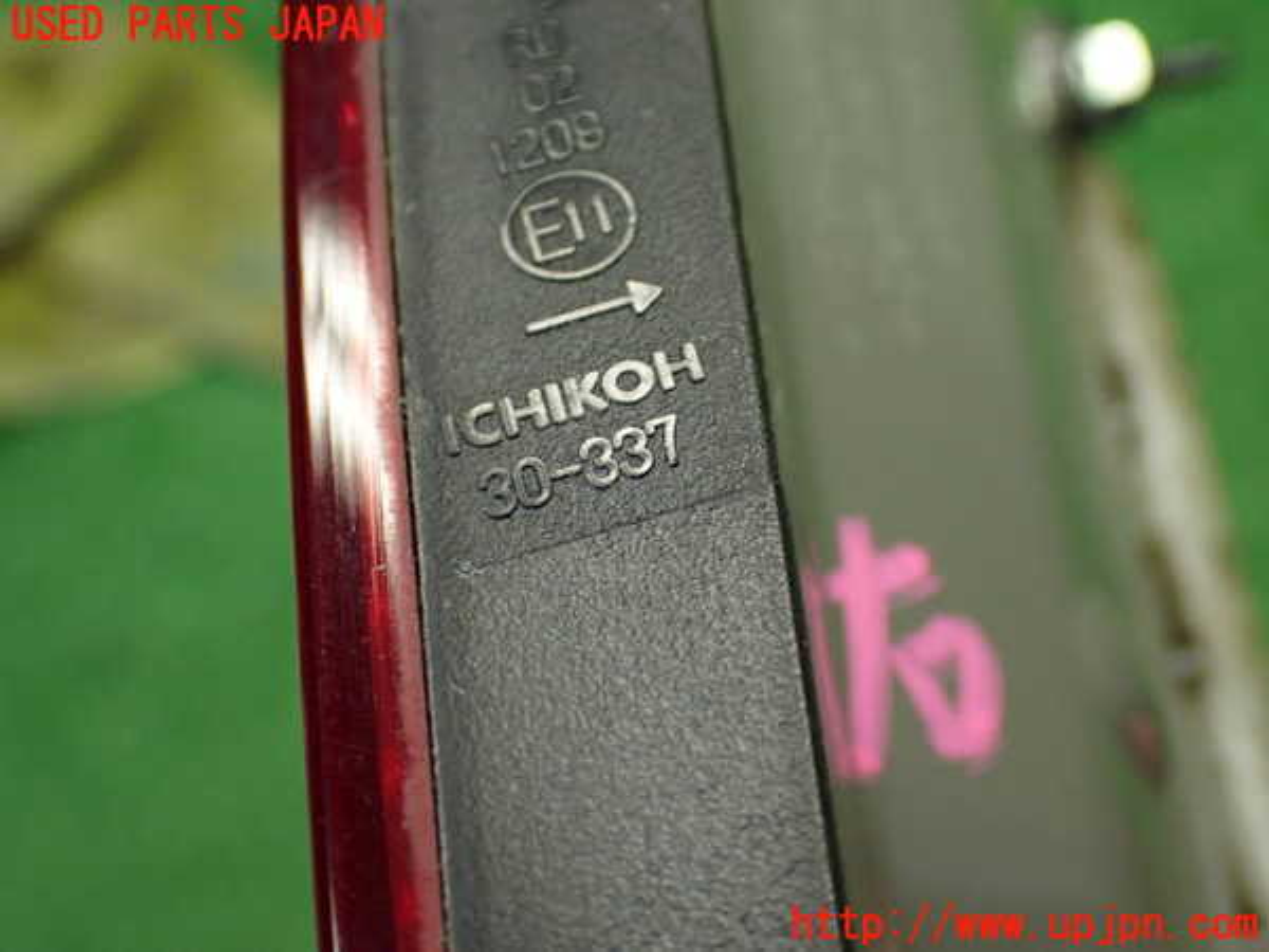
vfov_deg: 29.1
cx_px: 634
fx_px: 1833
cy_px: 476
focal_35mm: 50
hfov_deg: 38.2
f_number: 3.2
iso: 800
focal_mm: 9.01
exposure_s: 1/125
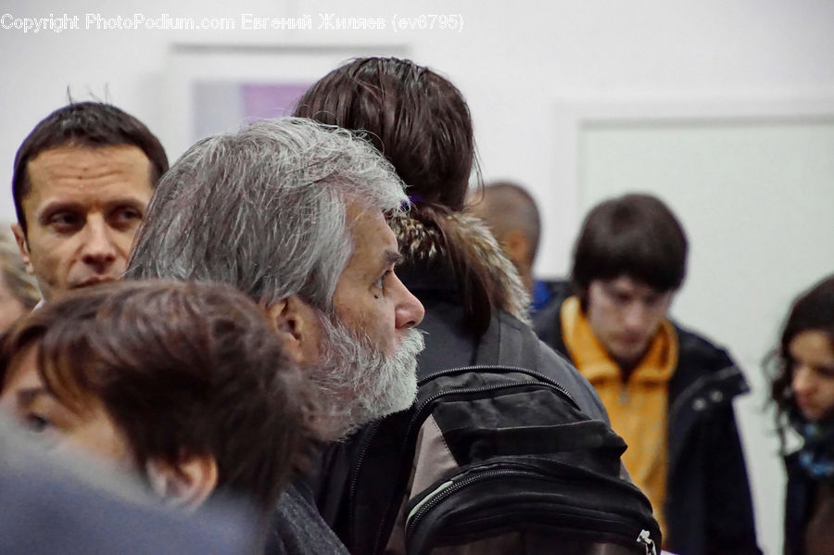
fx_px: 4515
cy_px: 278
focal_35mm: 195
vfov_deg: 7.0
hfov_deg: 10.6
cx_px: 417
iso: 6400
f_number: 5.6
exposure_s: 1/160
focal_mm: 130
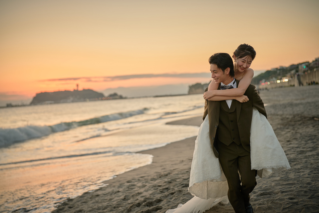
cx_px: 160
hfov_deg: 39.6
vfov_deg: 27.0
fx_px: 443
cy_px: 106
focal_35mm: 50
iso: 125
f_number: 2
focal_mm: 50
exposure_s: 1/800
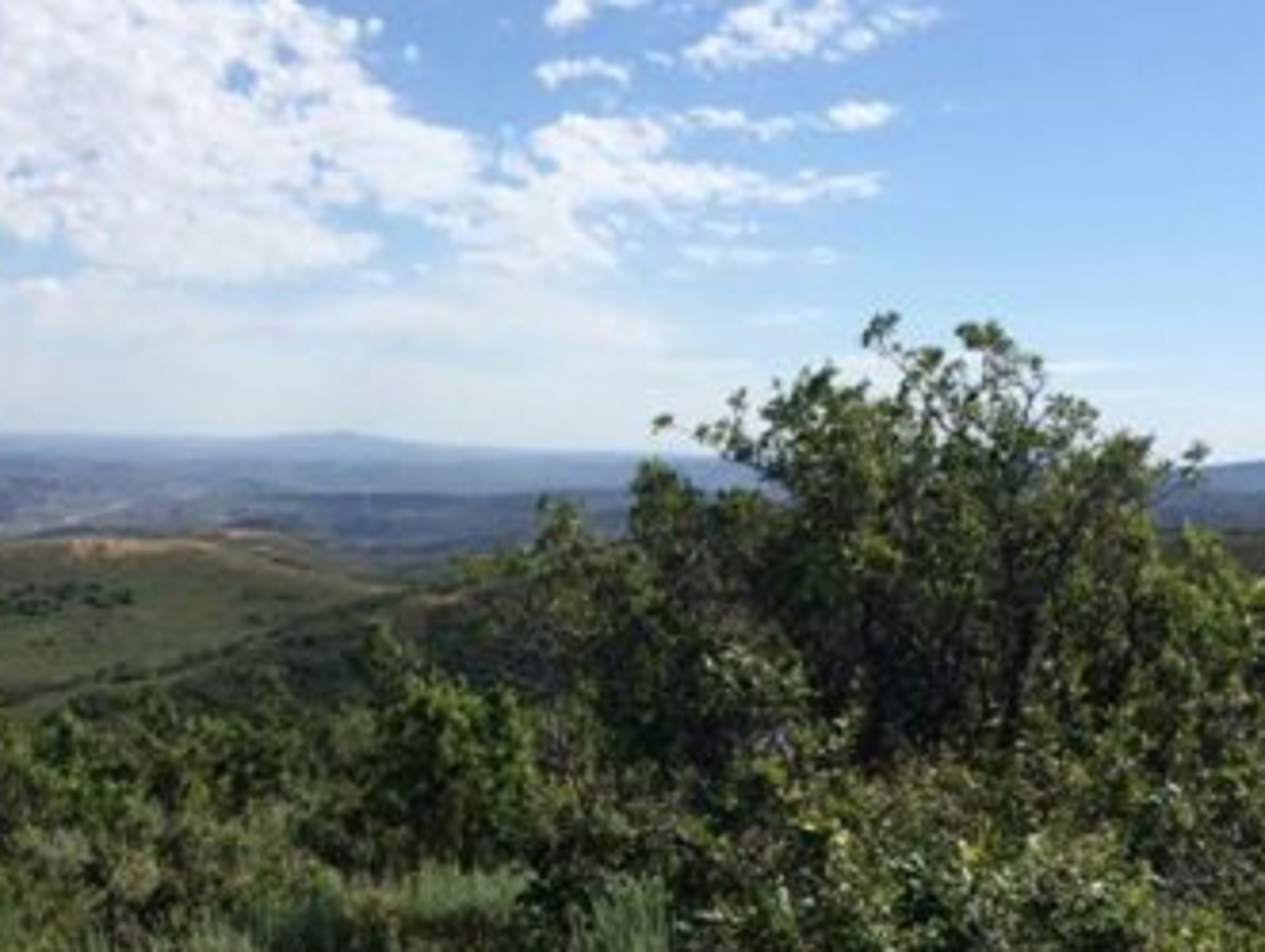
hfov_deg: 33.8
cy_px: 845
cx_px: 371
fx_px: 2049
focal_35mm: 56
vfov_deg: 25.4
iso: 32
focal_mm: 4.15
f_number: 2.2
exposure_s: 1/3425
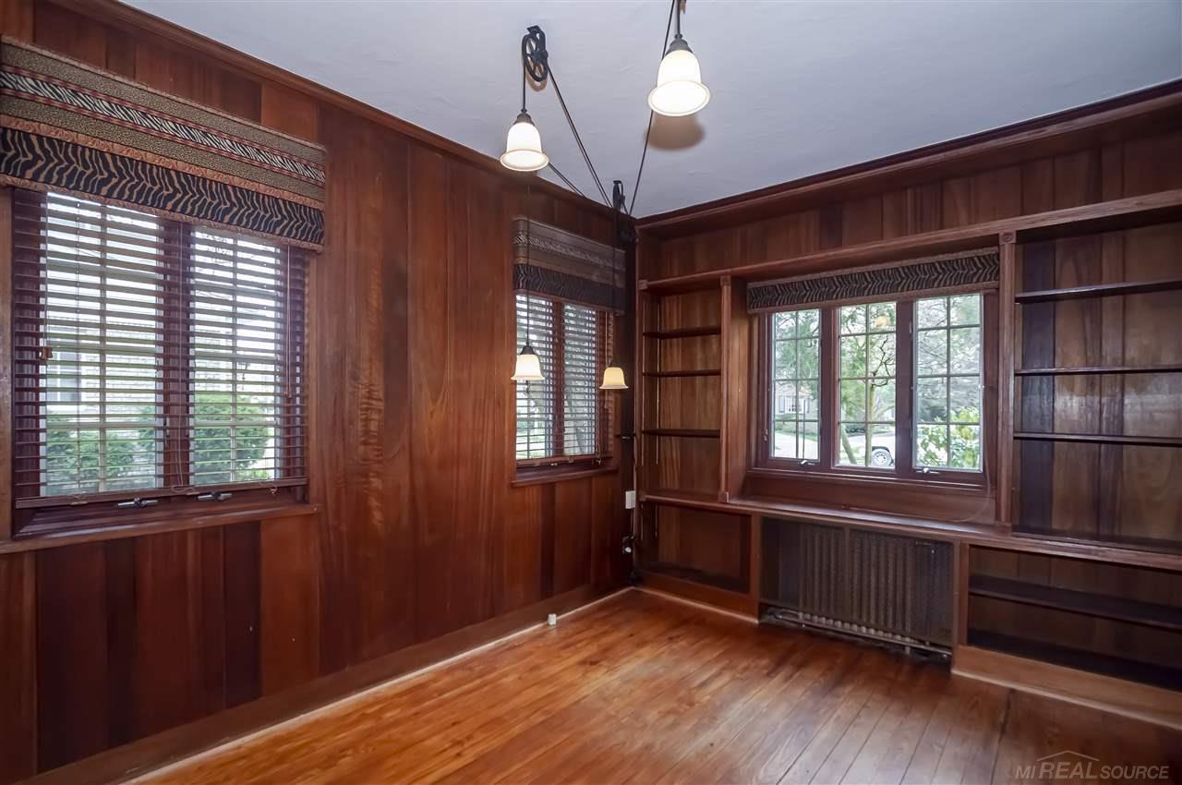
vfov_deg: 71.9
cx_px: 591
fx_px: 541
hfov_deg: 95.1
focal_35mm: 16
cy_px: 392
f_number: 4
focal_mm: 11
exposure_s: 1/60
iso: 800
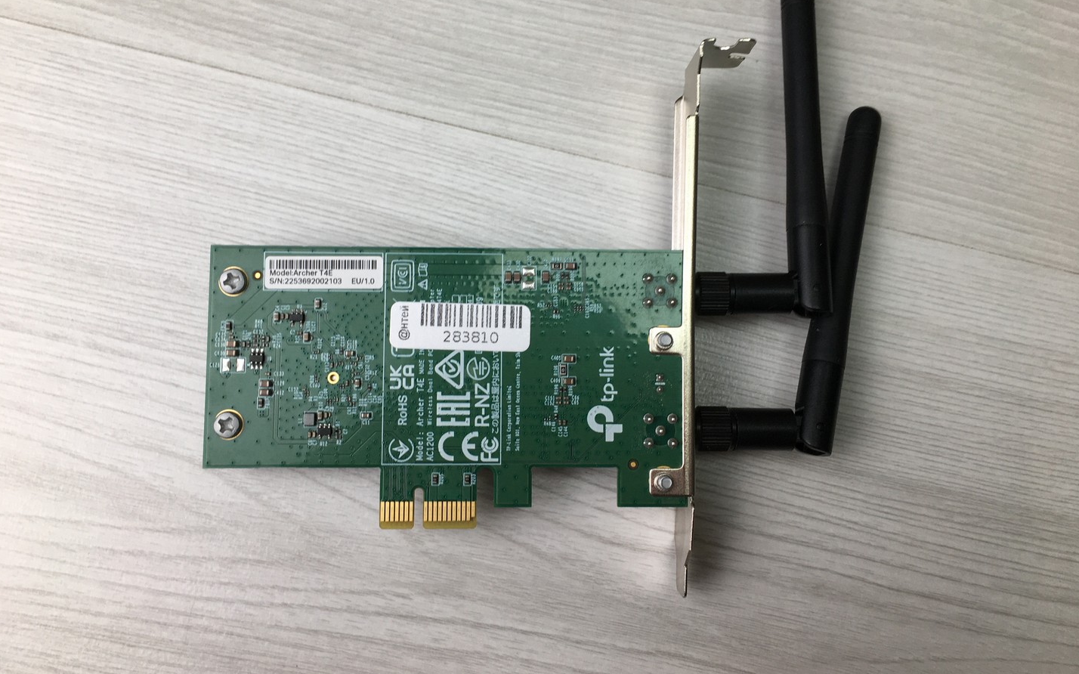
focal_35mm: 31
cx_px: 537
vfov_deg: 40.5
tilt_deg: -79.5
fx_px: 911
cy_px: 290
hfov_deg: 61.2
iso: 32
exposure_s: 1/100
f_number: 2.2
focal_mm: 4.15
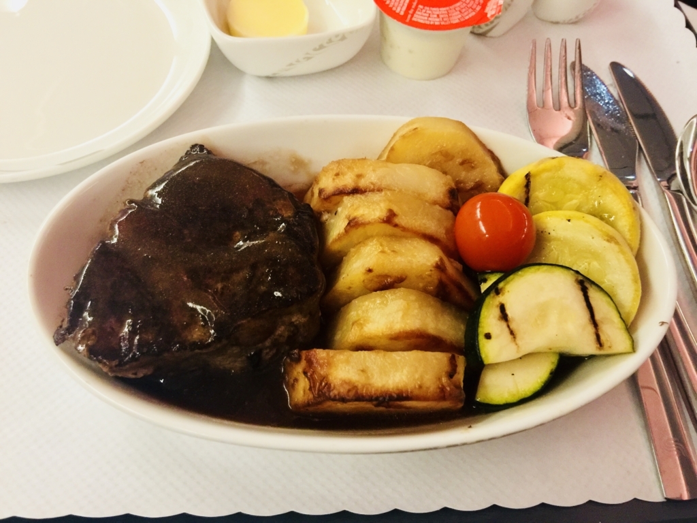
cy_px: 262
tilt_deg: -51.9
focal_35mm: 29
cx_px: 348
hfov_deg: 61.7
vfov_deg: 48.2
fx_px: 584
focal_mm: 4.15
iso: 100
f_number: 2.2
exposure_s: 1/10
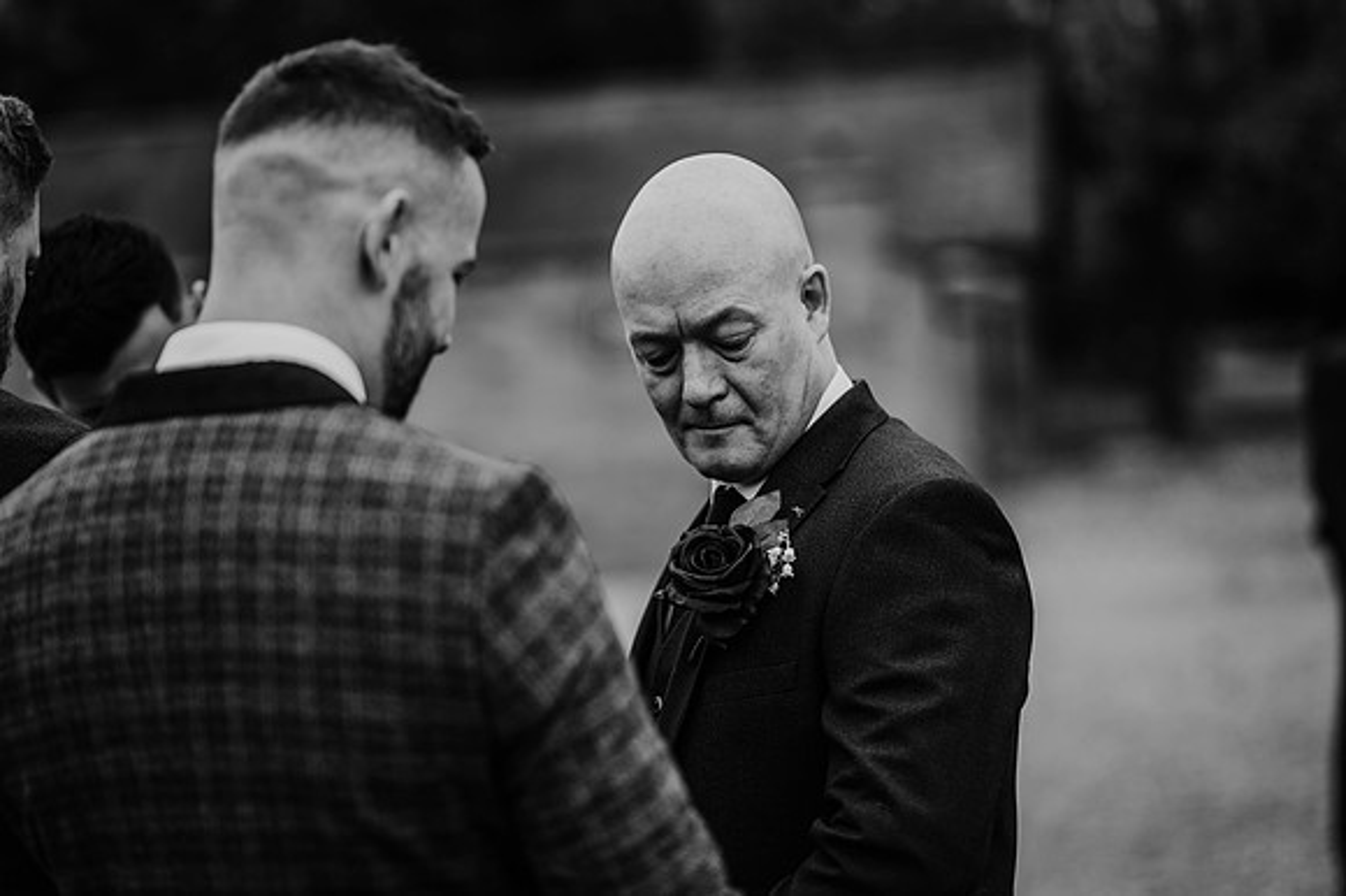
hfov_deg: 23.9
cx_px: 673
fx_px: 3176
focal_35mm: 85
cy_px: 448
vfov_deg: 16.1
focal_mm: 85
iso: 100
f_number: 1.8
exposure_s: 1/640
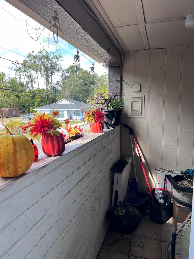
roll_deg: +0.6
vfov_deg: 67.3
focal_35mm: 26
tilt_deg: -8.3
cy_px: 130
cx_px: 97
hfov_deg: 53.1
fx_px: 194
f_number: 1.5
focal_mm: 5.7
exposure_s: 1/323
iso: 50
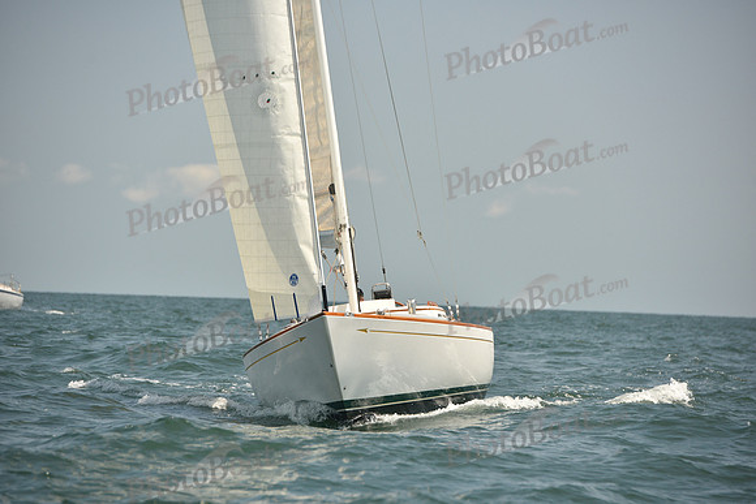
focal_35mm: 200
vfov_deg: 6.9
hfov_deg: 10.3
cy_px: 252
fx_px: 4201
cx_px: 378
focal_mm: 200
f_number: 6.3
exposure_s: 1/1000
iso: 320
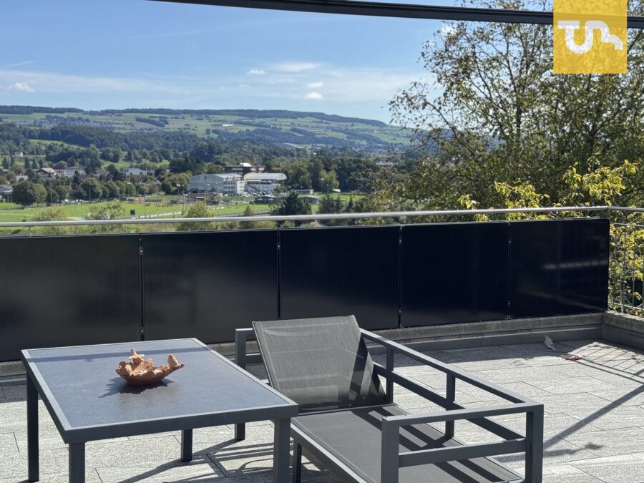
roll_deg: +0.3
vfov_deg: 30.3
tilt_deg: -5.2
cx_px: 322
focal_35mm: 48
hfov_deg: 39.7
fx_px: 893
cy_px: 242
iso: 64
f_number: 1.78
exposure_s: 1/3610
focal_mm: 6.76
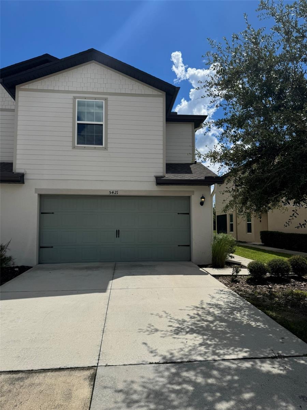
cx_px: 154
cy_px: 205
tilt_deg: +4.2
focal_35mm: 24
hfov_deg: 56.8
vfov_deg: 71.6
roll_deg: -0.6
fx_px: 284
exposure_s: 1/12346
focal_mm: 6.76
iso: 80
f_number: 1.78
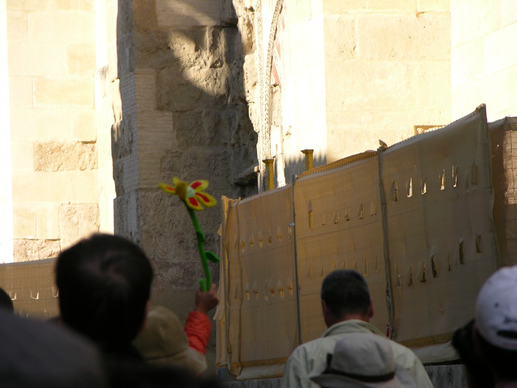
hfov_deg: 7.1
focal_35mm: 280
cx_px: 258
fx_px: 4182
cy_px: 194
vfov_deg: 5.3
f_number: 4.7
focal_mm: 71.2
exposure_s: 1/172
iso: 50
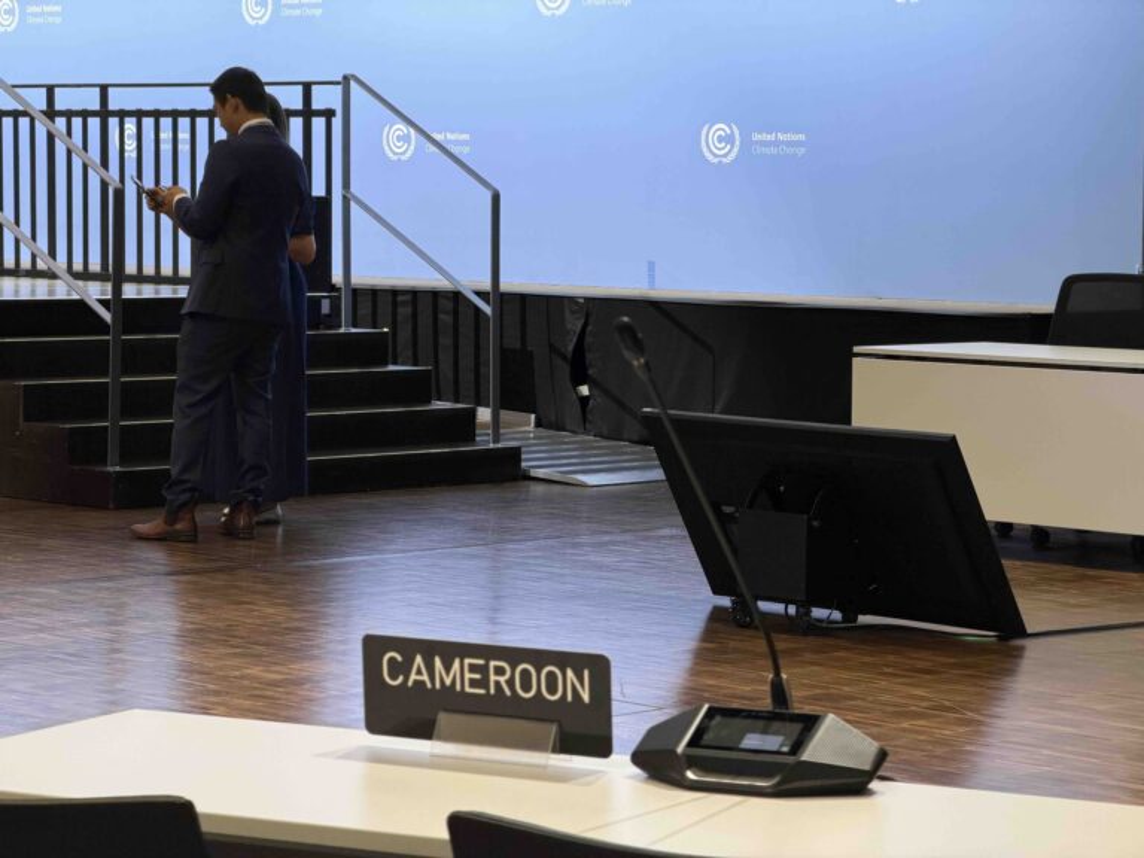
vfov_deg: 14.8
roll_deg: -0.3
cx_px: 572
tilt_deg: -4.6
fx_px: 3305
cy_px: 429
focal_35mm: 100
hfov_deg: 19.6
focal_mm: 16.89
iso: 320
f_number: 2.8
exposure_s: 1/67
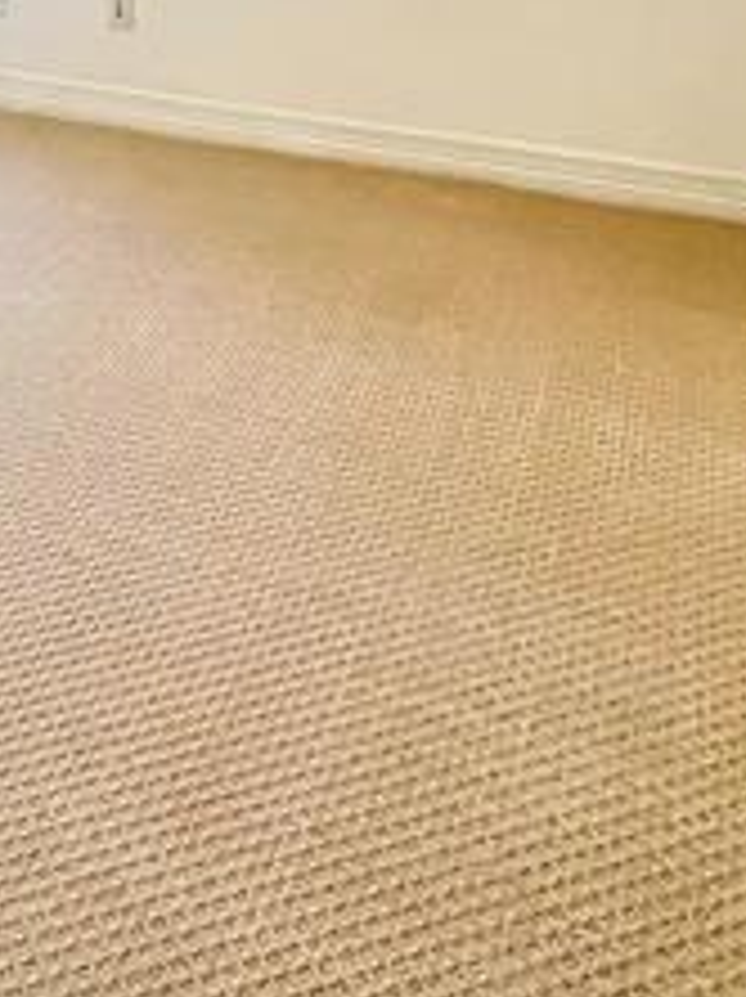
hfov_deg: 28.5
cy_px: -126
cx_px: -121
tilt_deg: -8.0
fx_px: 1296
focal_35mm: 45
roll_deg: +1.8
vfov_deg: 35.4
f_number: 1.8
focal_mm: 1.57
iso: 160
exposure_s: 1/120
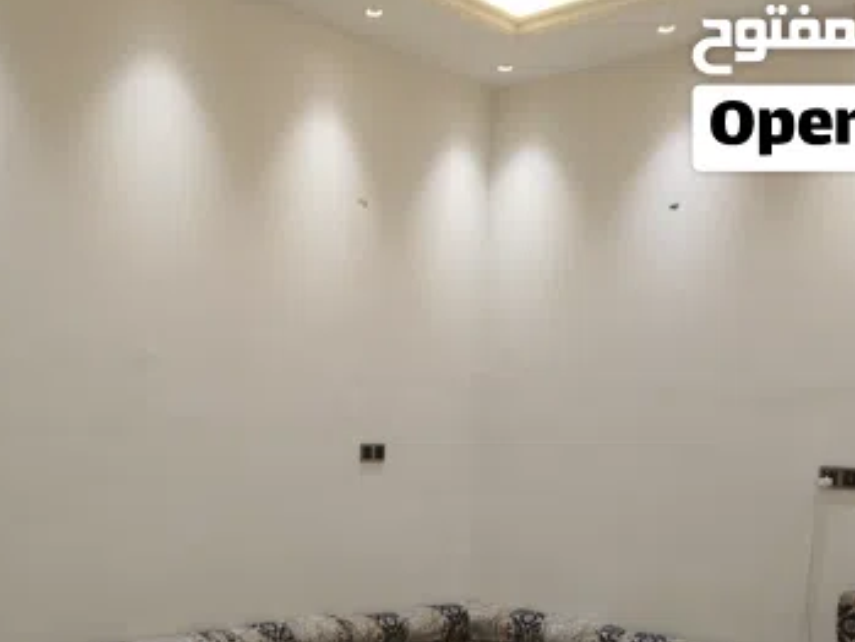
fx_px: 1087
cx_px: 323
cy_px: 524
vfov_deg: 31.9
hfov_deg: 42.6
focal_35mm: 44
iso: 363
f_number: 1.75
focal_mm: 5.25
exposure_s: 1/50
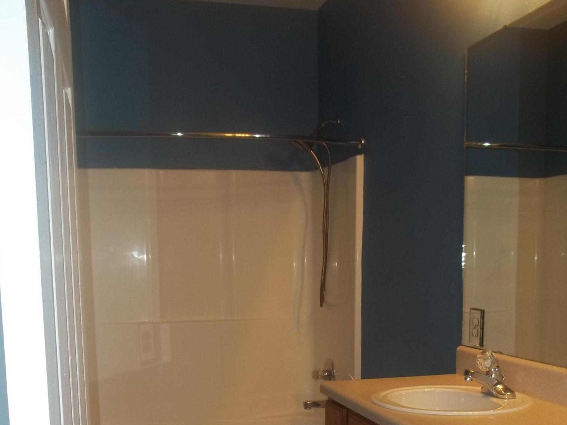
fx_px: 737
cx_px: 279
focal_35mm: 45
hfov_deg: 42.1
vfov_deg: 31.1
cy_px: 359
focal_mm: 5.9
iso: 64
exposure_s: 1/30
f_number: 3.3
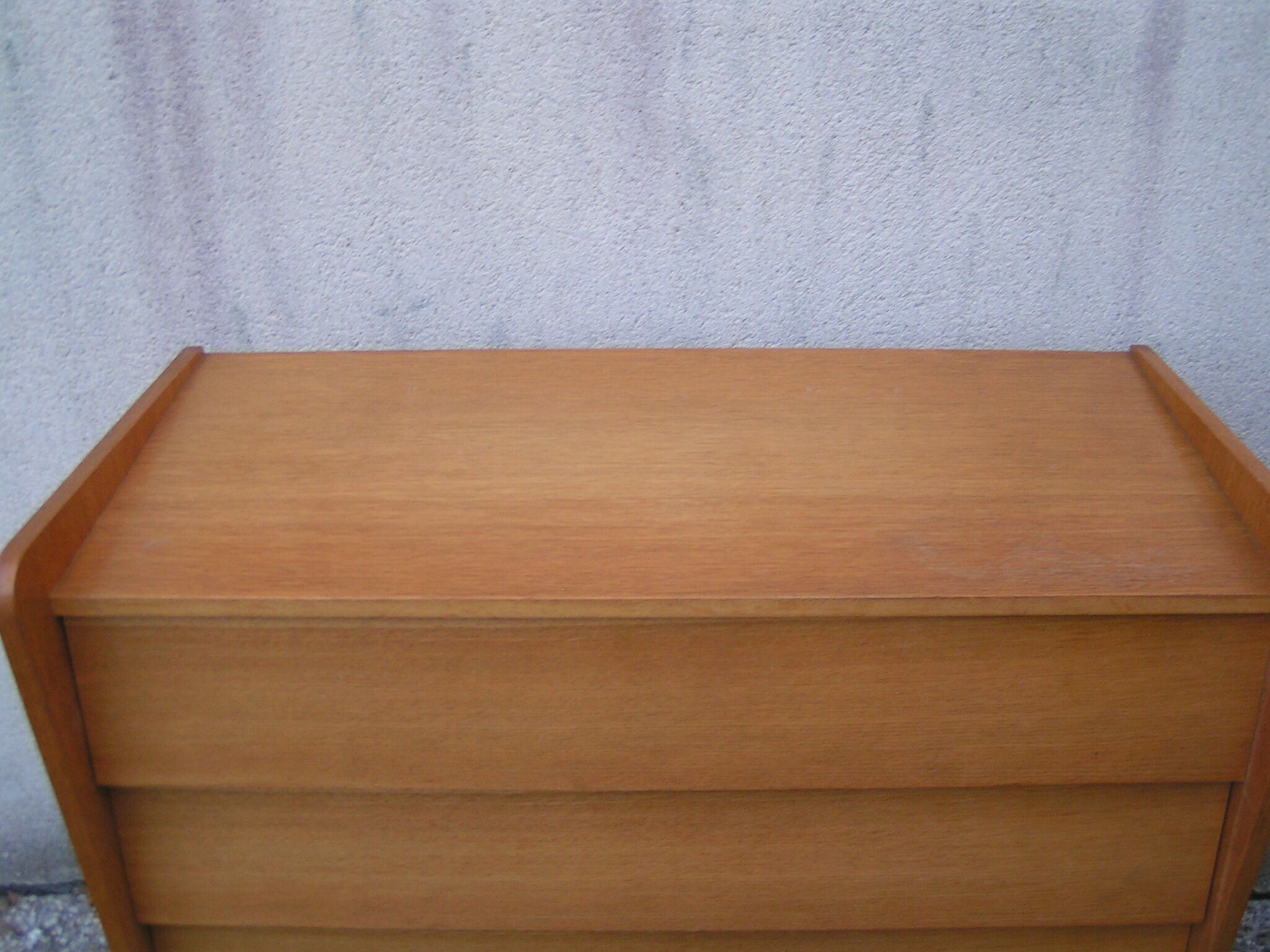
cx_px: 635
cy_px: 476
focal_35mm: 38
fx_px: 1394
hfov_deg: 49.0
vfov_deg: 37.7
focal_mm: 5.8
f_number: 2.8
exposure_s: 1/40
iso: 80
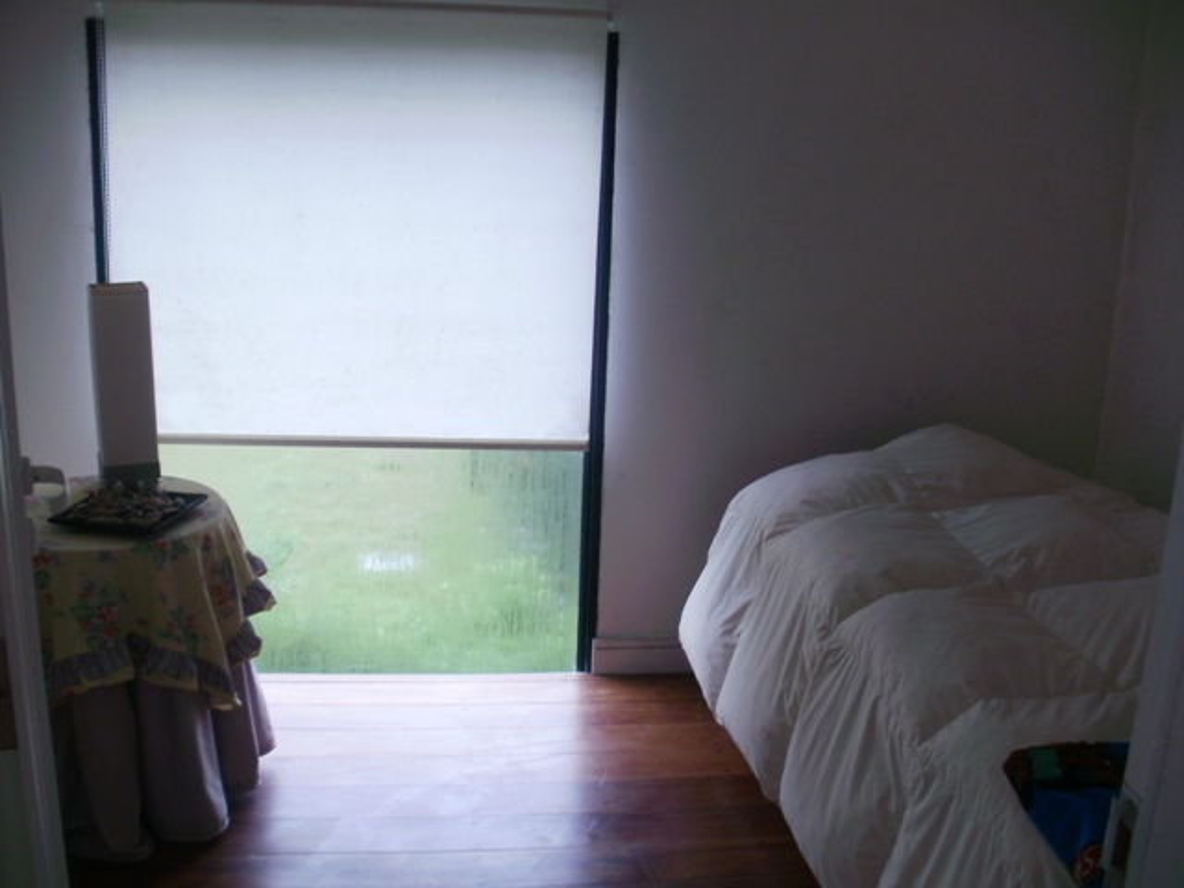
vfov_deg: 39.7
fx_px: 1231
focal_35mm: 36
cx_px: 592
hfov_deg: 51.4
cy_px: 444
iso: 100
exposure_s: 1/30
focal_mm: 6.3
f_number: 3.5
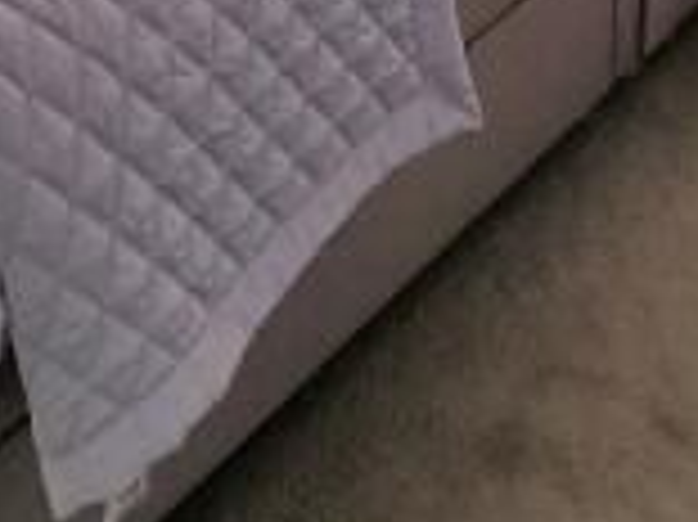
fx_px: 1733
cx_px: 464
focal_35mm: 86
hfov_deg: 22.7
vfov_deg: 12.0
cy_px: -896
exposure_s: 1/176
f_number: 2.2
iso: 50
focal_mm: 2.2
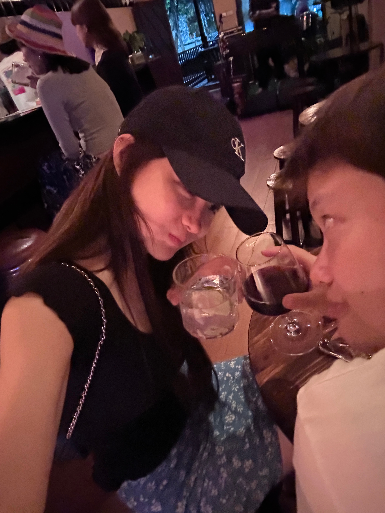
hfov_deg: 58.9
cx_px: 192
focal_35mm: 23
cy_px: 256
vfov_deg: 73.9
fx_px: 341
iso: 2000
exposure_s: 1/17
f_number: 1.9
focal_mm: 2.69
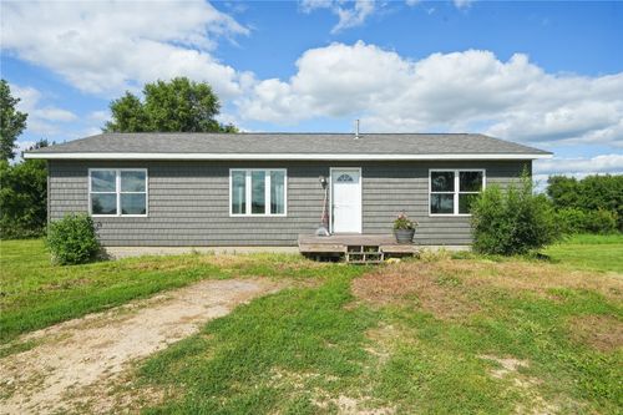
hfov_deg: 84.0
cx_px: 312
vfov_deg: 61.9
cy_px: 208
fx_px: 346
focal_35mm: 20
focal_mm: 20
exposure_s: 1/1000
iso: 400
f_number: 10
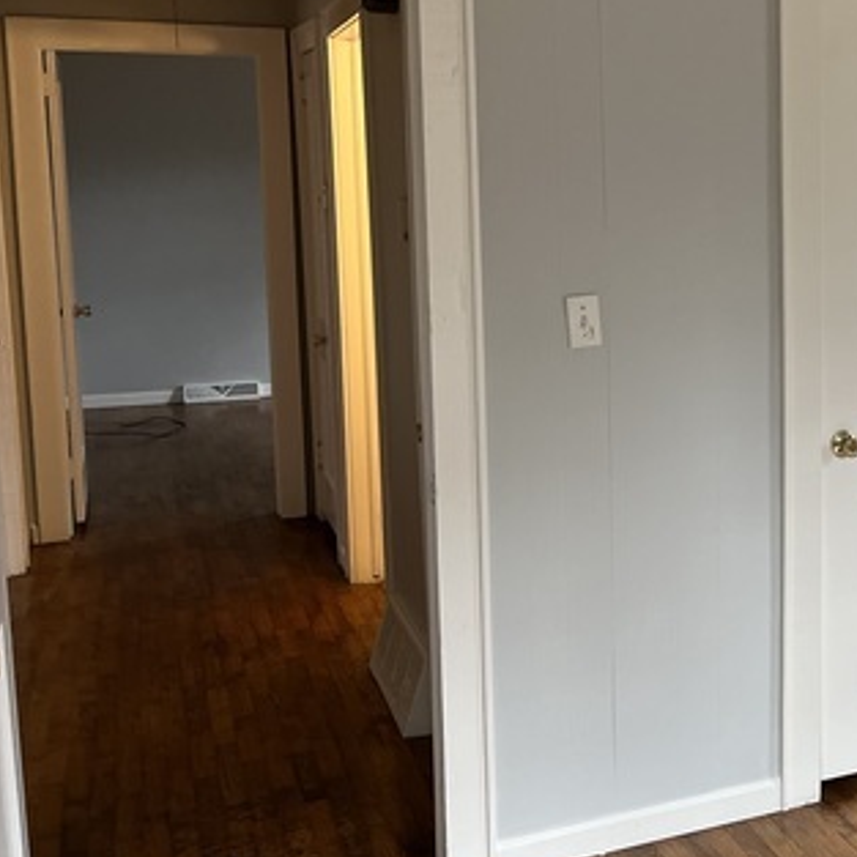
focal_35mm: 49
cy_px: 345
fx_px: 1372
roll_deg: +0.3
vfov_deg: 34.6
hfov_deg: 32.1
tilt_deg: -7.2
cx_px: 845
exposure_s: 1/120
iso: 125
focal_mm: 5.1
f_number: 1.6
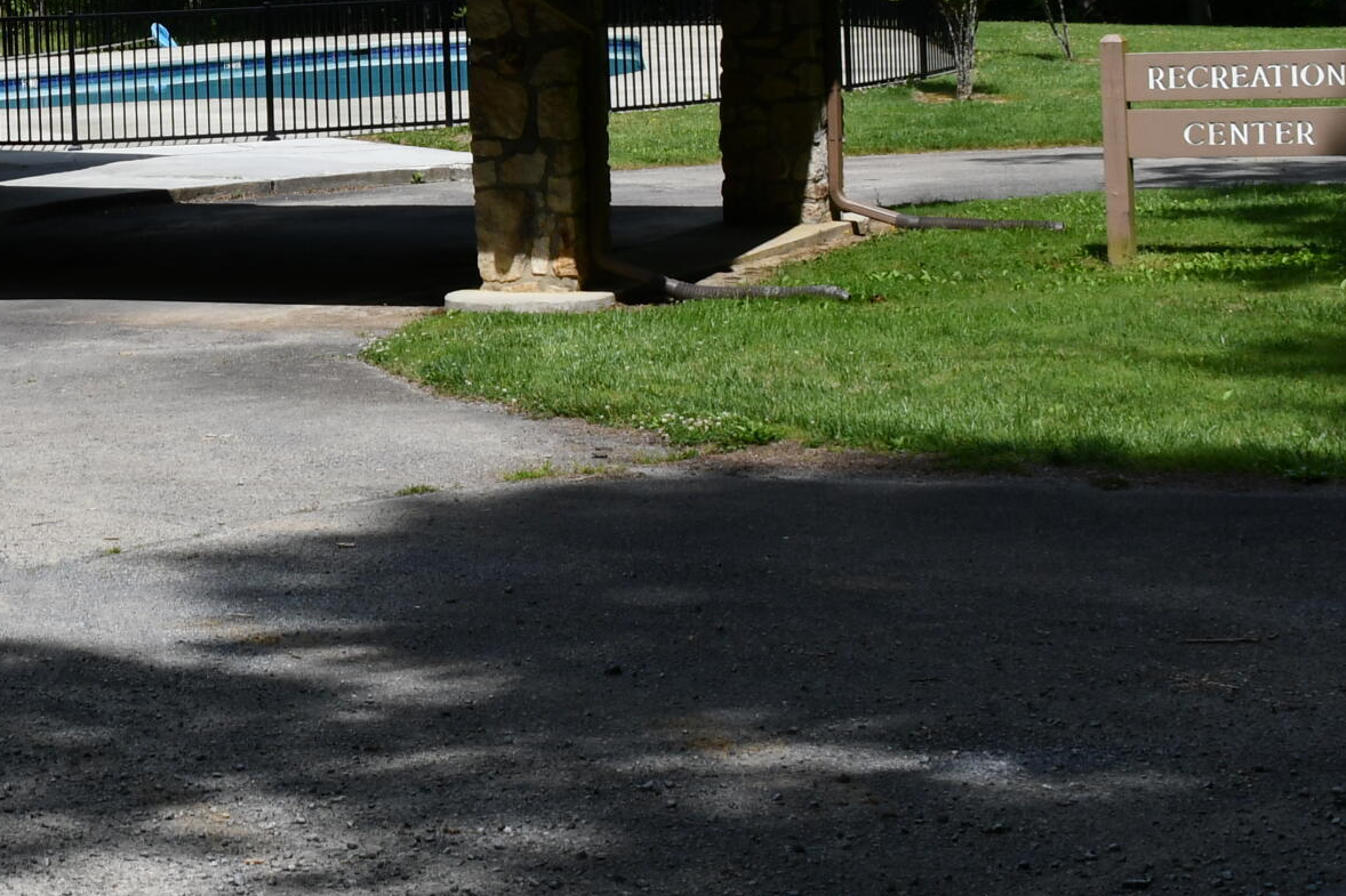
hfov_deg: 18.1
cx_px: -269
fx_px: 4000
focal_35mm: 107
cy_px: -67
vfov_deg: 12.6
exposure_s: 1/250
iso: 200
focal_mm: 28
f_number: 7.1
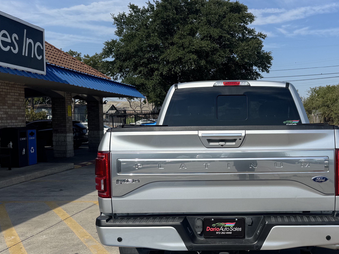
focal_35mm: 41
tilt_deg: -3.4
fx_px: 402
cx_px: 243
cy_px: 149
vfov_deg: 35.0
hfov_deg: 44.6
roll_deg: +0.5
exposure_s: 1/5348
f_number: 1.78
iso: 80
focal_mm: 6.76
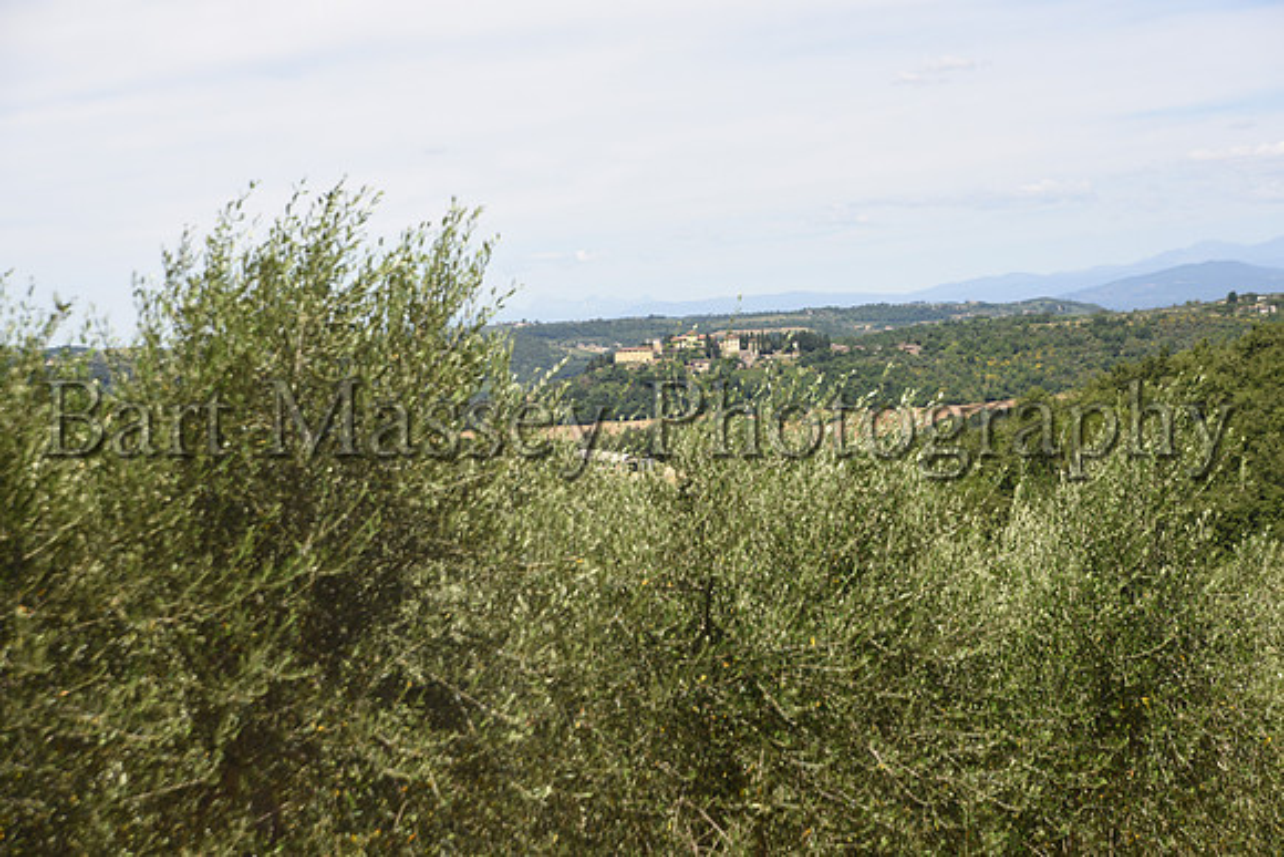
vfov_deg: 18.2
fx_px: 2676
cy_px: 428
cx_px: 642
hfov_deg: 27.0
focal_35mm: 75
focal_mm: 75
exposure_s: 1/320
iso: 160
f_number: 7.1
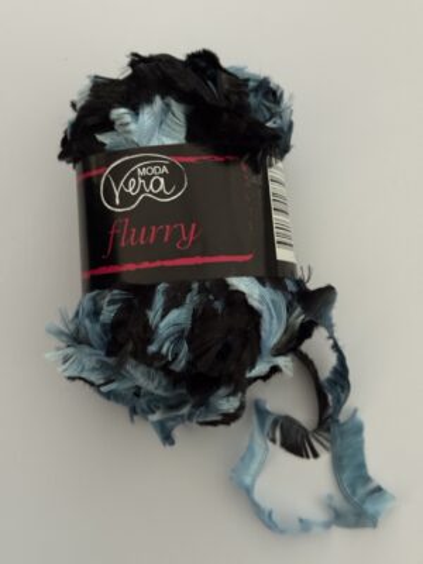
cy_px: 282
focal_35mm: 48
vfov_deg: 39.7
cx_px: 212
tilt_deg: -81.7
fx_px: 782
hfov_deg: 30.3
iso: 800
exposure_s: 1/26
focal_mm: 6.76
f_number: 1.78
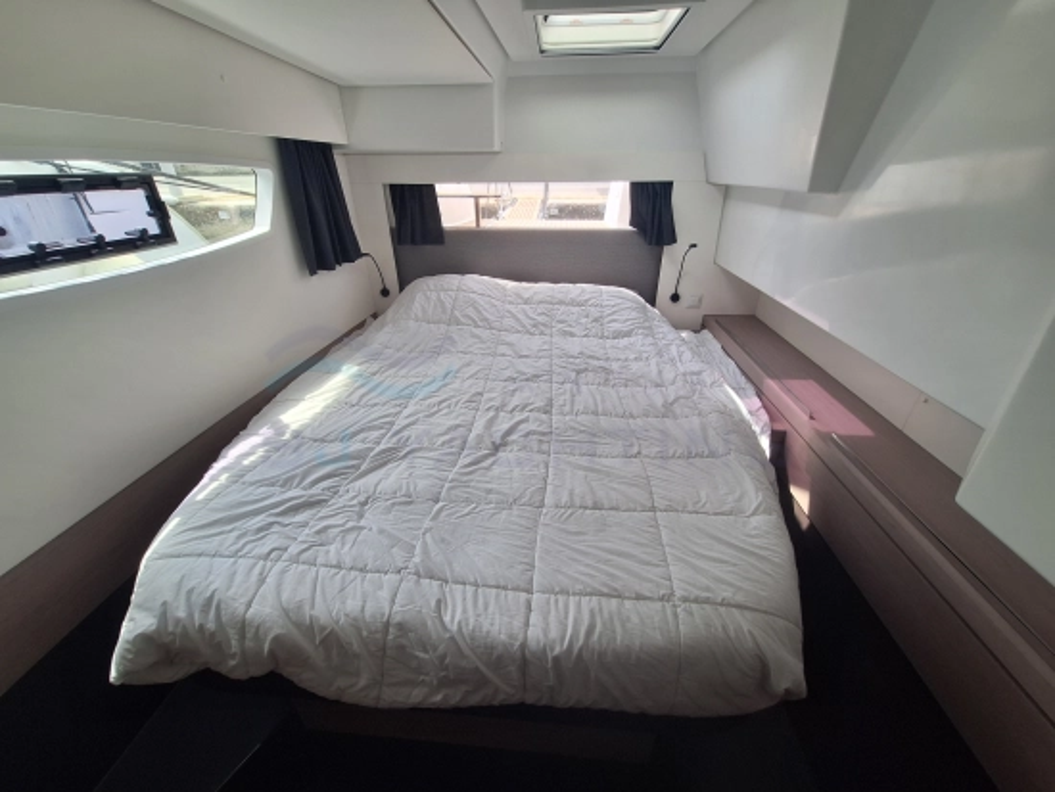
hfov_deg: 106.2
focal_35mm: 13
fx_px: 396
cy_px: 396
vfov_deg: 90.0
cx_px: 528
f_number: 2.2
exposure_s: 1/119
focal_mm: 1.74
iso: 40
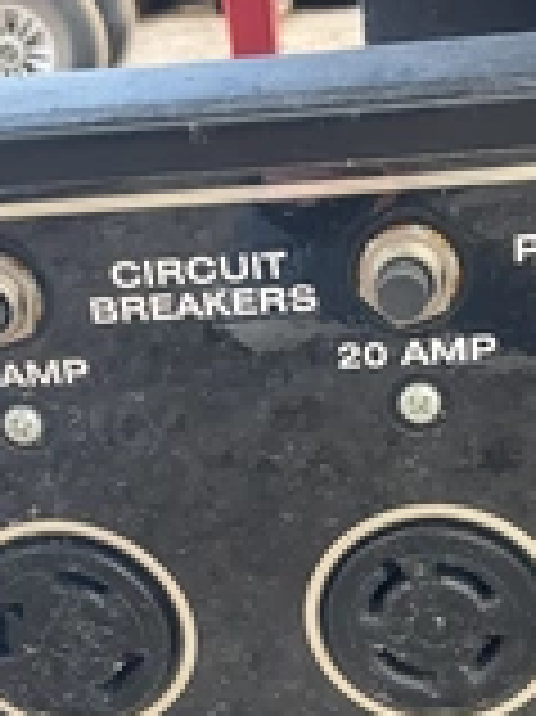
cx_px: 311
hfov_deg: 20.1
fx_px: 1509
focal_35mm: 73
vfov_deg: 26.4
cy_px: 527
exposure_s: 1/60
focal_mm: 3
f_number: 1.8
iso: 64
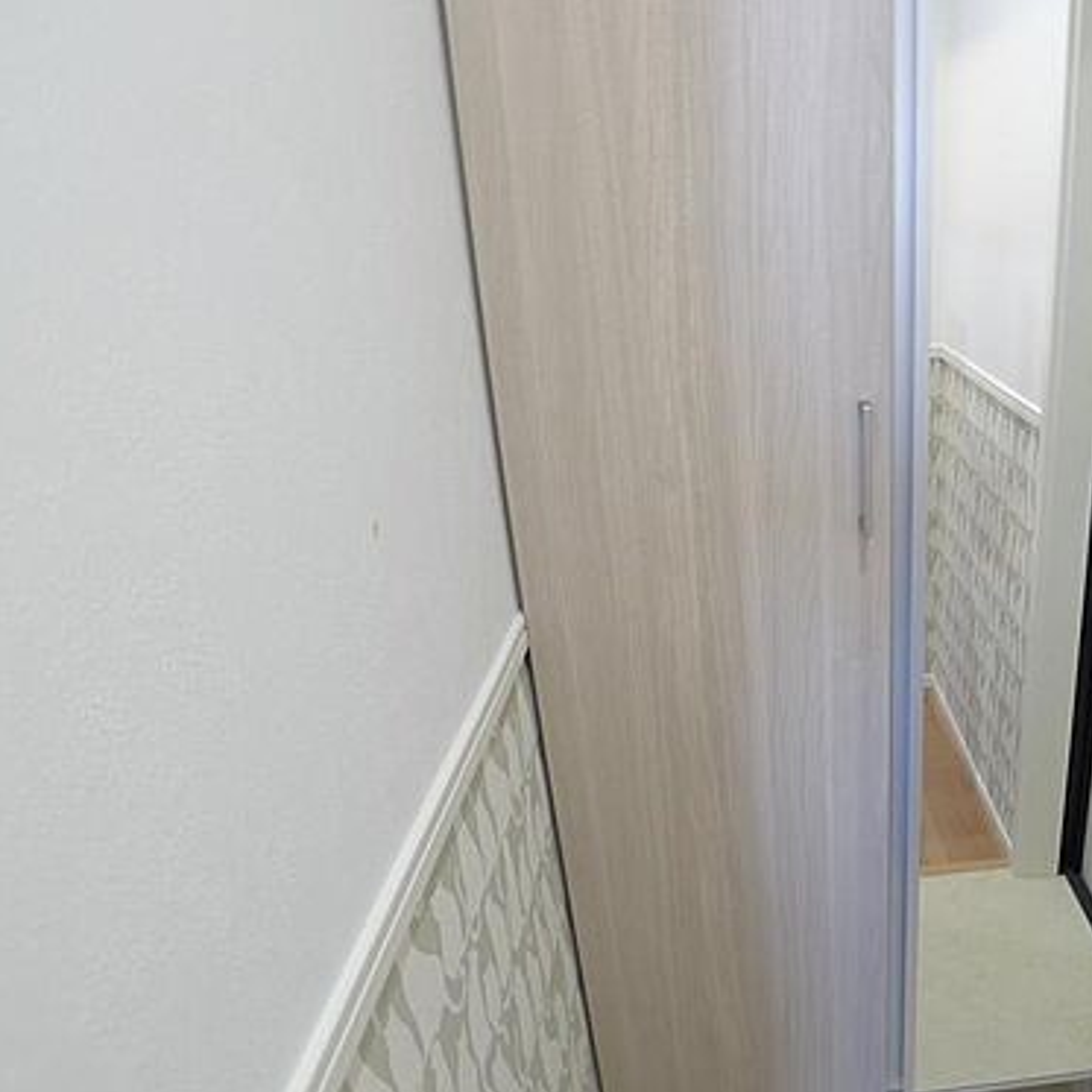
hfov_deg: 44.8
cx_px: 881
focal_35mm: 35
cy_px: 616
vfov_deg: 47.1
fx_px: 1249
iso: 80
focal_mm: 5.1
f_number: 2
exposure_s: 1/10
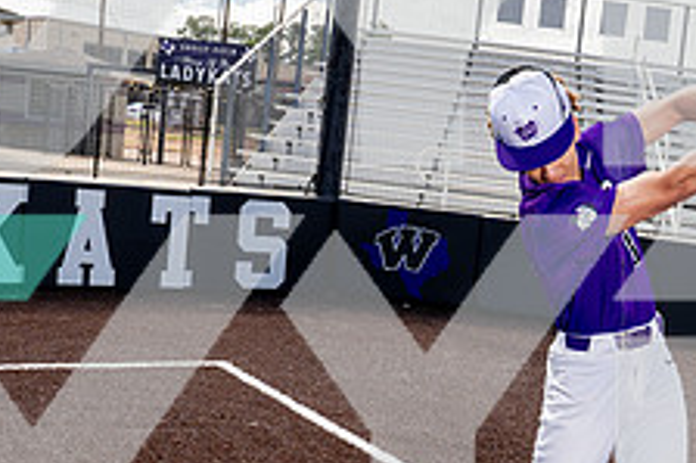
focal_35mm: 57
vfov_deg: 23.3
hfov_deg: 34.1
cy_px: 381
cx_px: 553
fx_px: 1101
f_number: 8
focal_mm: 22
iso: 100
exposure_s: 1/160
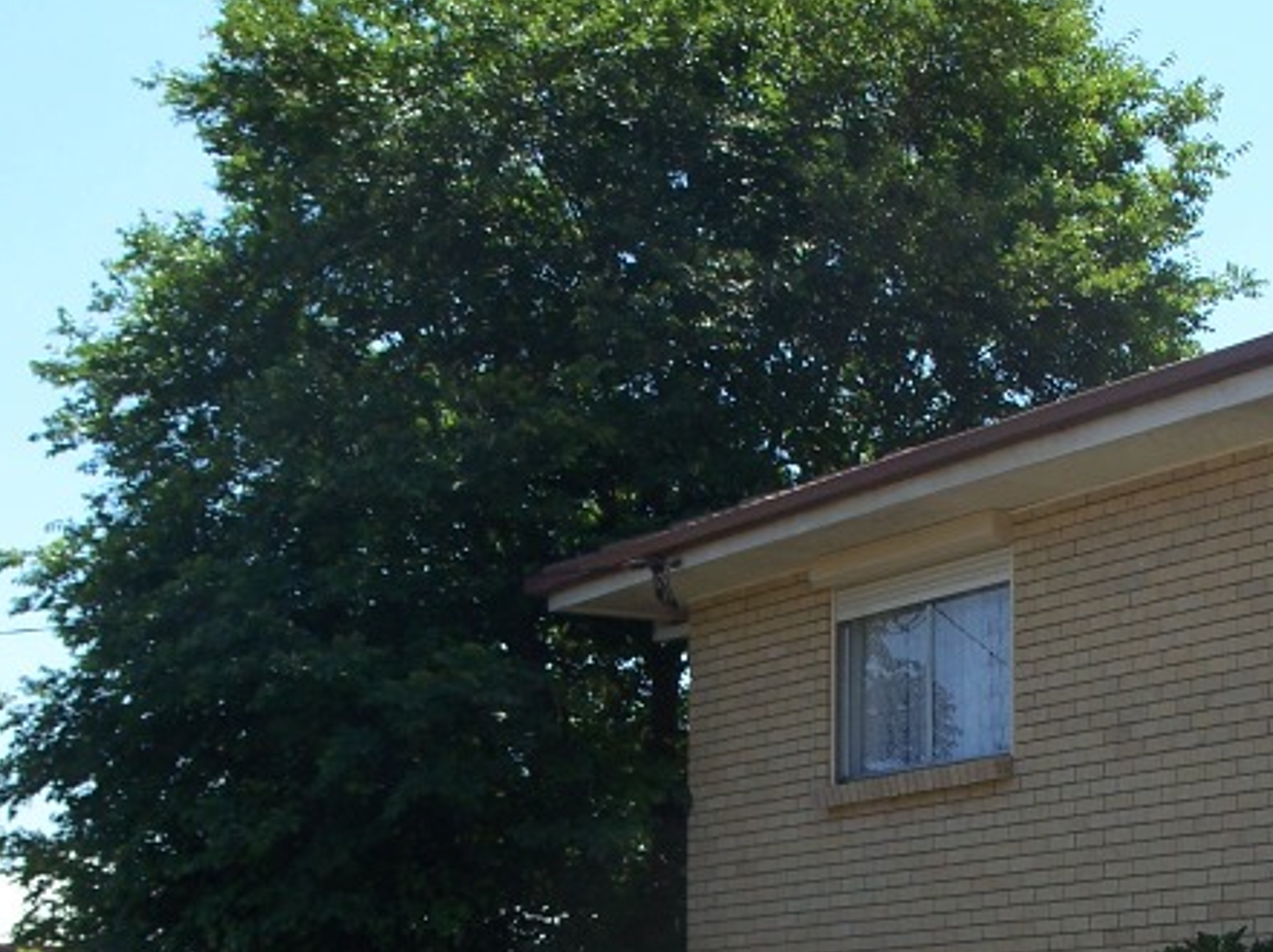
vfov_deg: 16.8
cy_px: 935
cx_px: 704
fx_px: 3160
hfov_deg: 22.8
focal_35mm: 86
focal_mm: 7.8
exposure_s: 1/400
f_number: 4
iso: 64
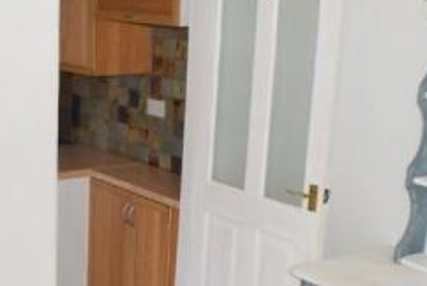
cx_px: 34
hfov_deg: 21.3
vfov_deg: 14.6
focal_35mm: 93
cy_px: 248
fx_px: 1109
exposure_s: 1/50
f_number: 7.1
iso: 125
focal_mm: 23
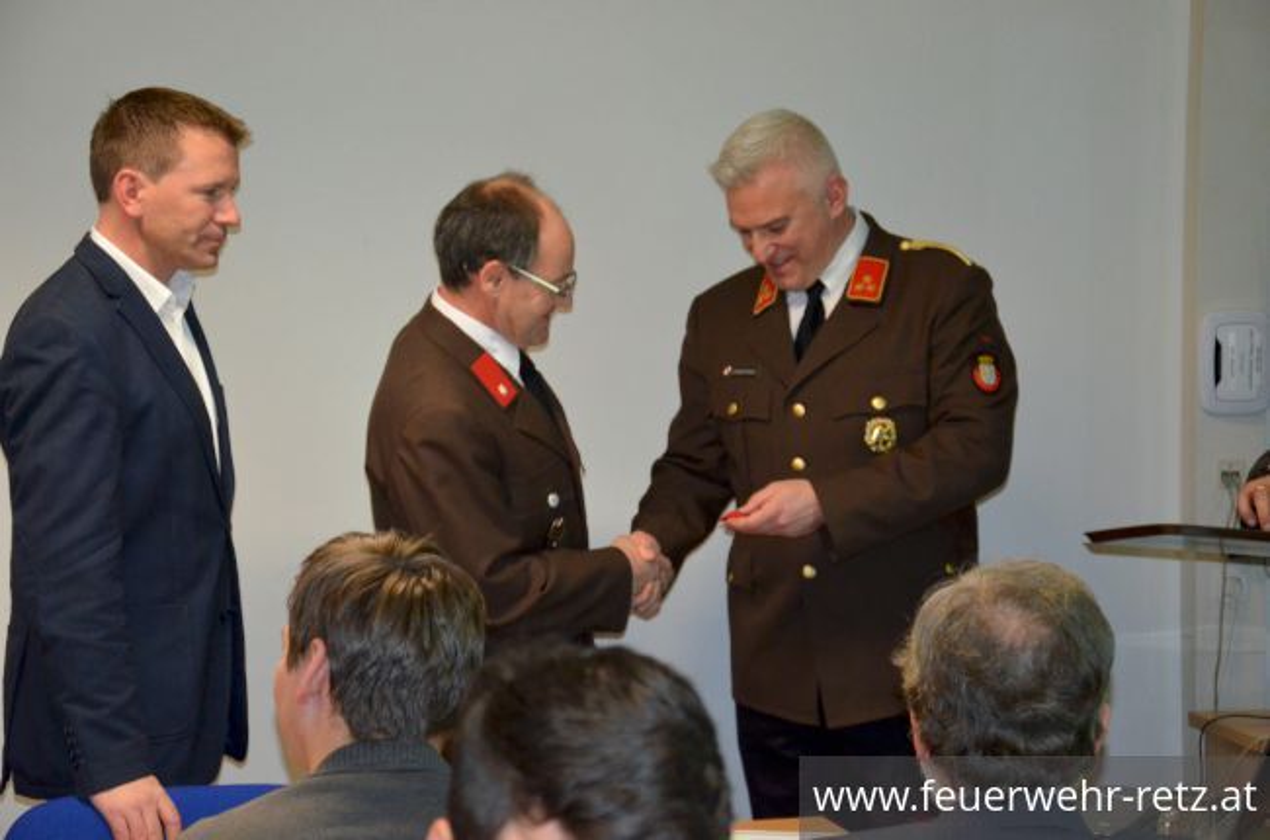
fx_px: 3062
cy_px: 420
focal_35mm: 87
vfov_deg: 15.6
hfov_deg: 23.4
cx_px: 635
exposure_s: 1/60
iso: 3200
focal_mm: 58
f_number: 5
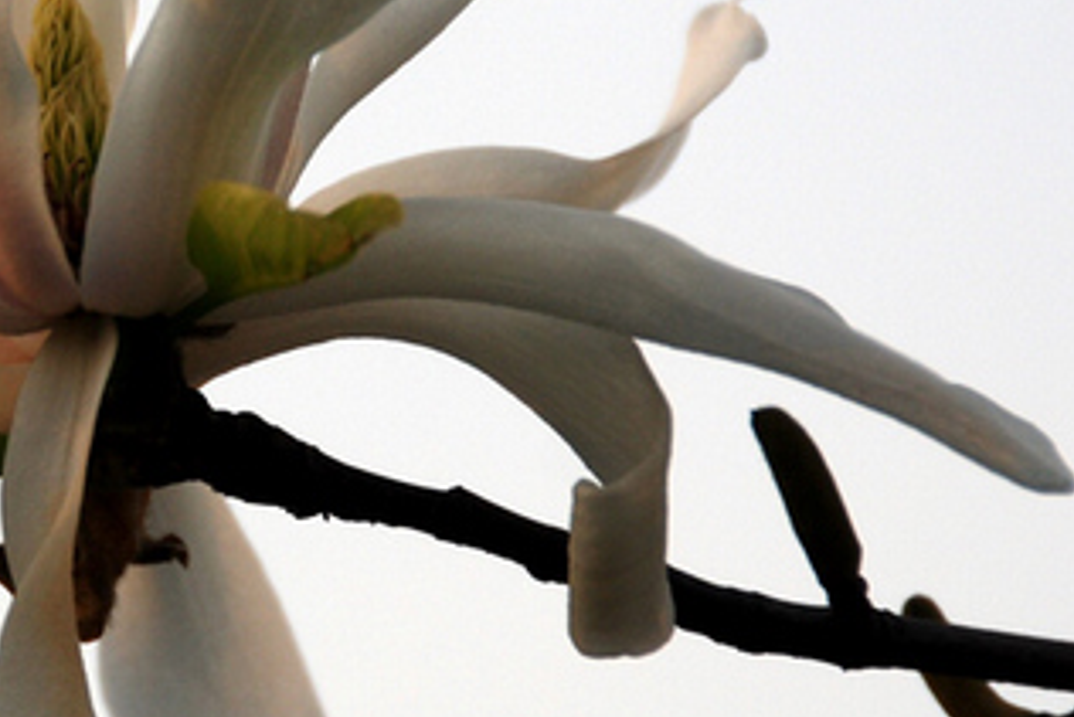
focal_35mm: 759
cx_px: -14
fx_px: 22653
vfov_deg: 1.8
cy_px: 287
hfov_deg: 2.7
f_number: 5.6
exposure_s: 1/640
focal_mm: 200
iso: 250
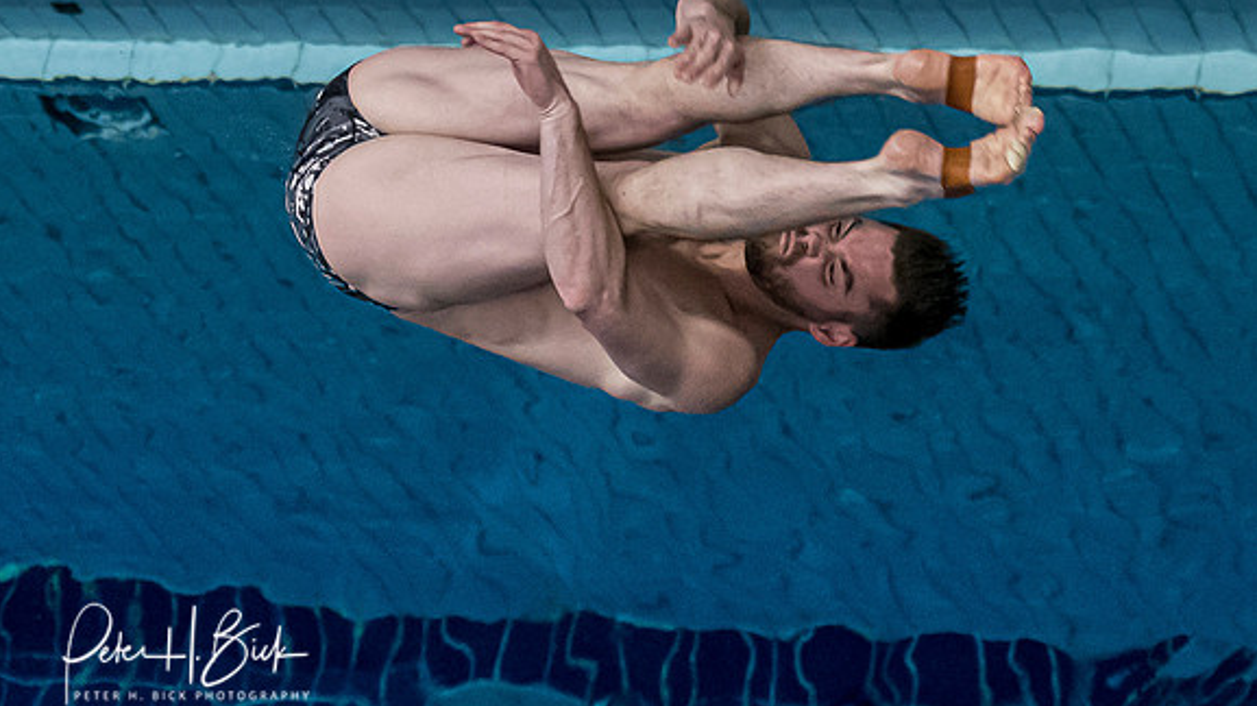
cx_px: 939
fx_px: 6597
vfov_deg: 6.1
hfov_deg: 10.9
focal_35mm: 198
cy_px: 122
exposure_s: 1/1250
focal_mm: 40
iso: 3200
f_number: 2.8
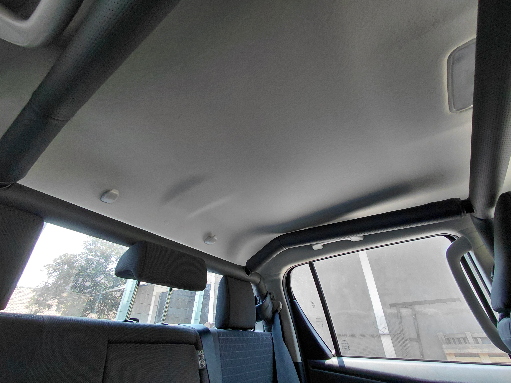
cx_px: 256
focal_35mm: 16
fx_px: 236
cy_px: 192
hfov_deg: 94.5
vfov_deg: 78.1
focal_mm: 1.64
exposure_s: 1/60
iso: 100
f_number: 2.2
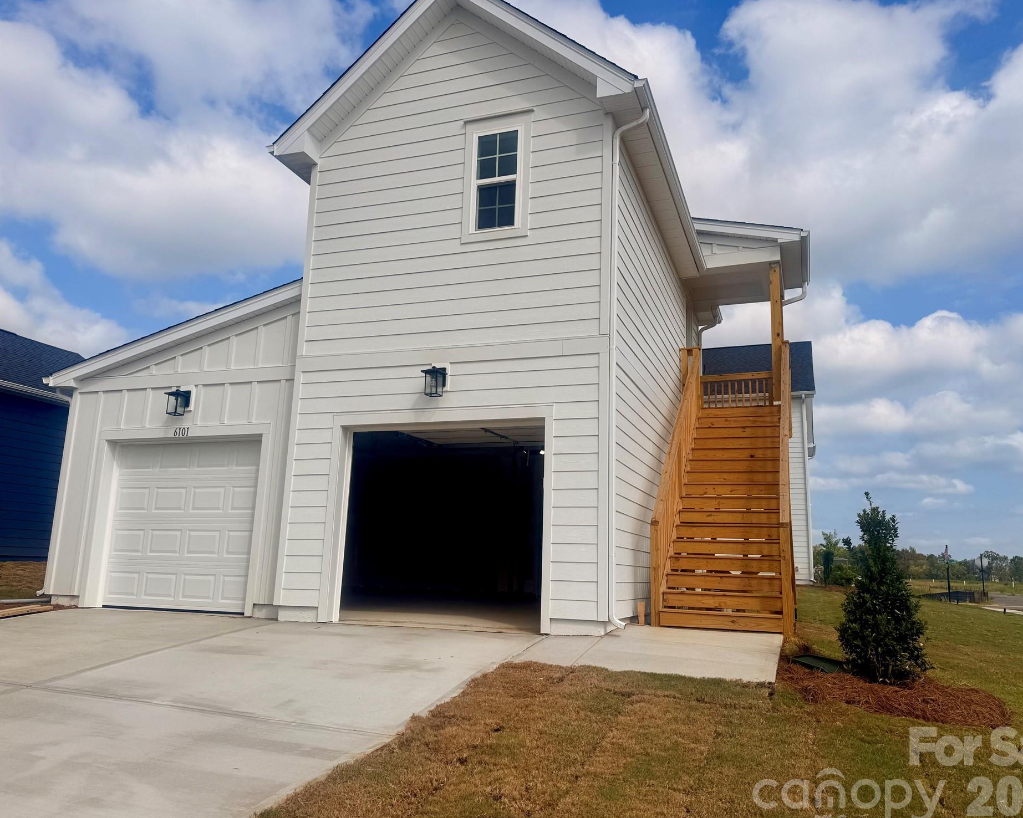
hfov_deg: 66.0
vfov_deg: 54.9
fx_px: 787
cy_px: 410
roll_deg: -2.1
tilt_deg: +11.3
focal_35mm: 26
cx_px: 518
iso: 80
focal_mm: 6.76
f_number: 1.78
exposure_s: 1/10309
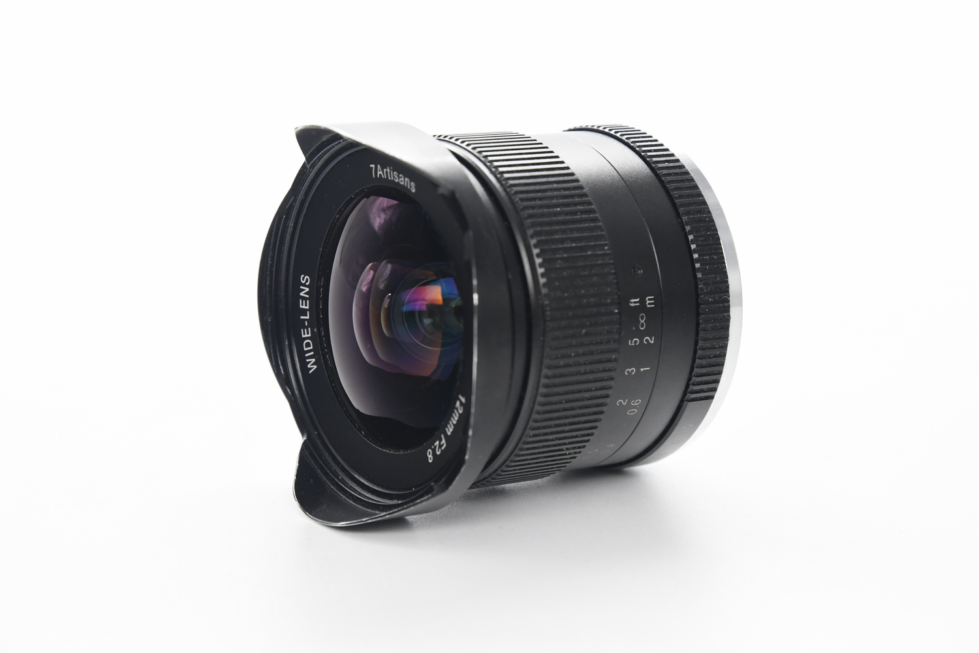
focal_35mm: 120
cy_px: 326
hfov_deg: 17.1
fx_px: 3263
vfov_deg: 11.4
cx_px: 490
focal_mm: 80
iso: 1600
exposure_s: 1/100
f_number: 7.1
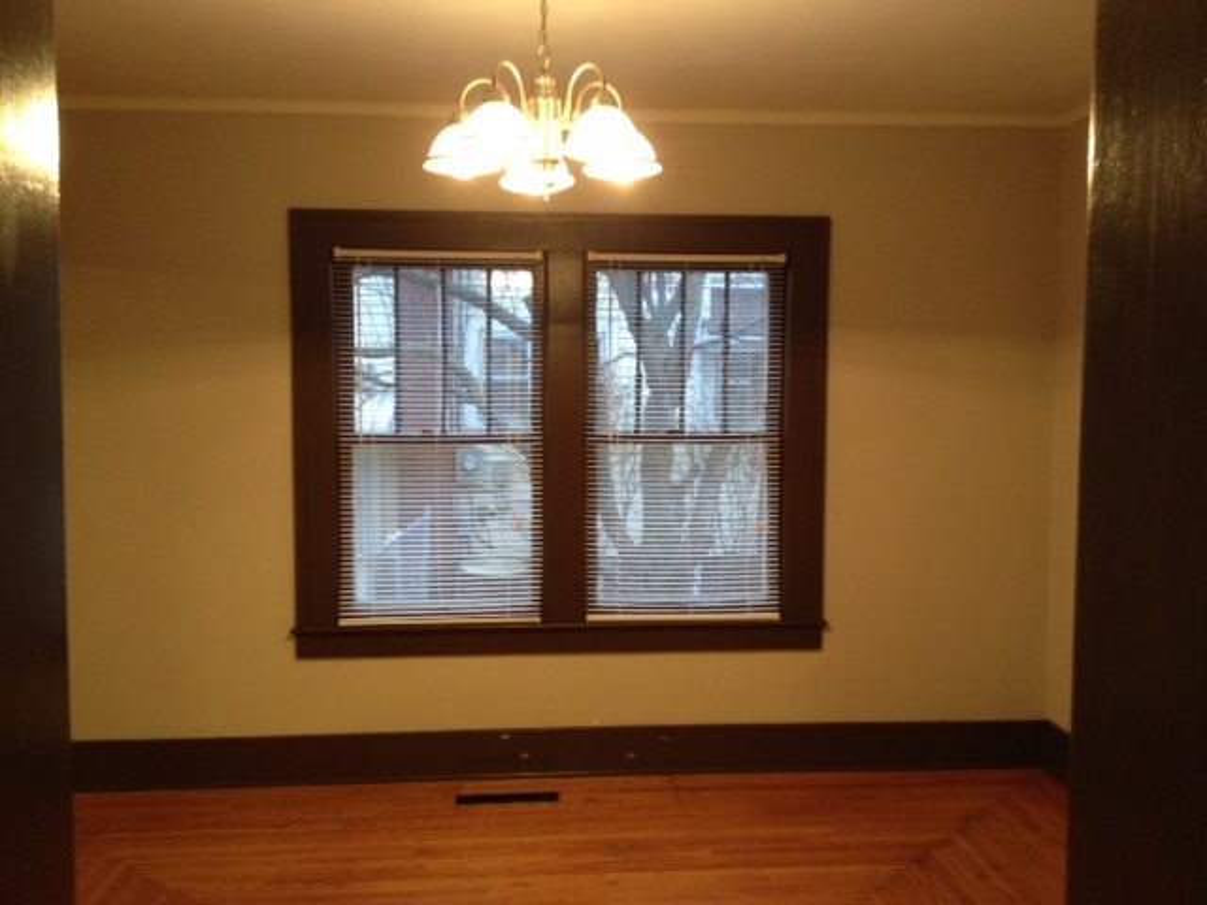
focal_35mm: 35
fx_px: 1220
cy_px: 452
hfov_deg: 52.6
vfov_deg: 40.7
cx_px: 604
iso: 200
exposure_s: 1/20
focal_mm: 4.28
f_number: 2.4
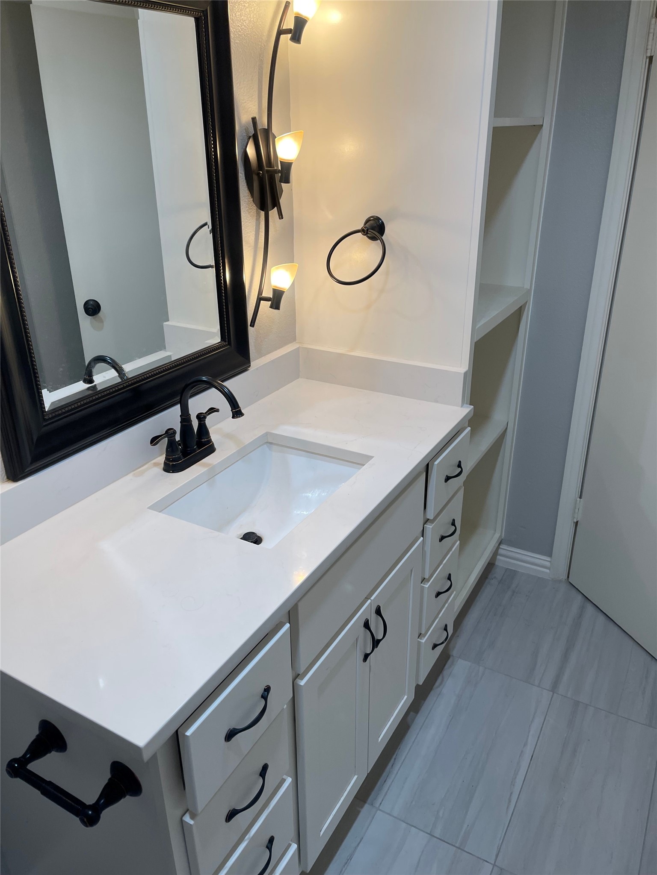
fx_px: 633
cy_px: 438
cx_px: 328
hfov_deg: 54.9
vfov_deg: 69.4
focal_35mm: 25
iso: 64
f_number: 1.6
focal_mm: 5.1
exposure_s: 1/120
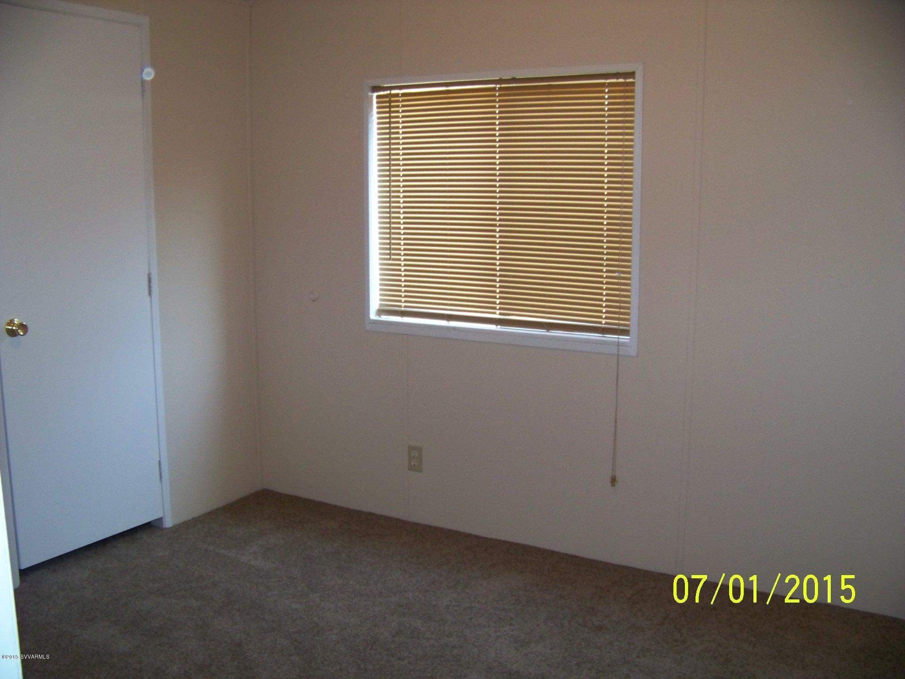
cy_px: 340
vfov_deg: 39.7
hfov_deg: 51.4
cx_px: 452
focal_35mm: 36
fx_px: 941
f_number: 2.8
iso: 200
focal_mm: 5.85
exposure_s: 1/30
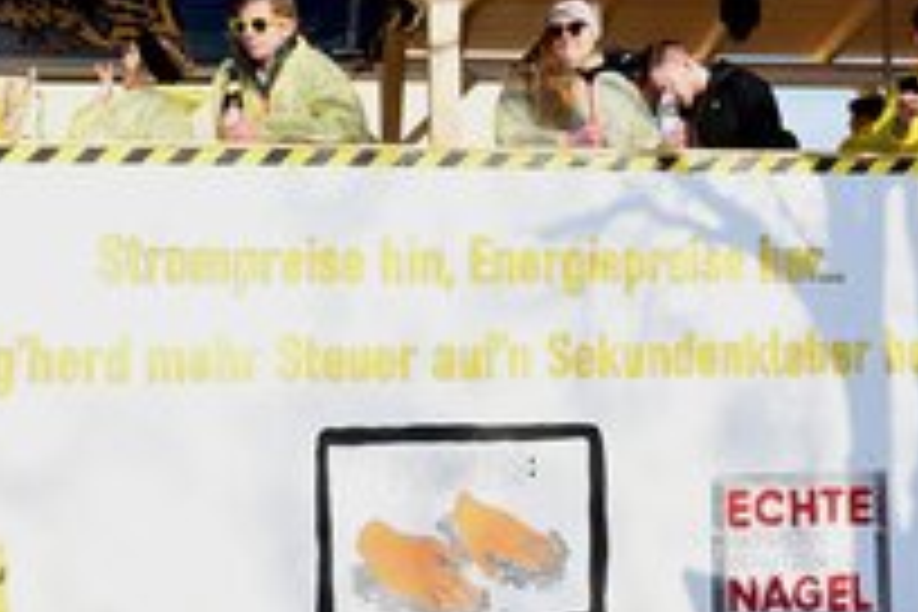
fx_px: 1198
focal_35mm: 47
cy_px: 328
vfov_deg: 28.6
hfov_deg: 41.9
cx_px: 508
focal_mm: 24
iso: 1000
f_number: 22
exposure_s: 1/200
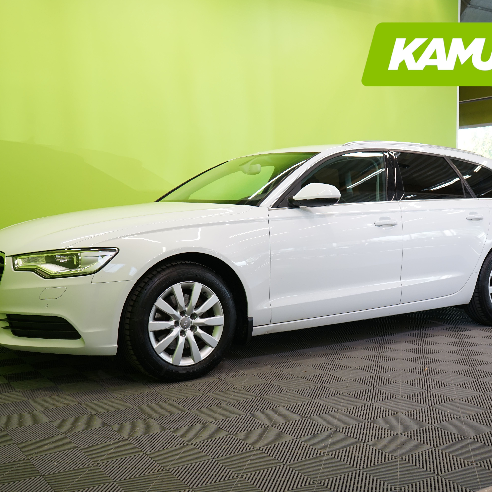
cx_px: 269
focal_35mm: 41
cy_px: 246
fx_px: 659
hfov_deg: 40.9
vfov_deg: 40.9
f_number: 5.6
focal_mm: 32
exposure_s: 1/30
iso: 400
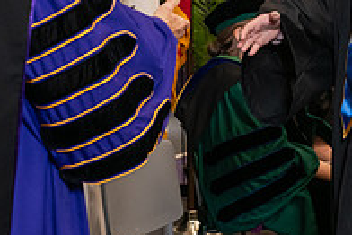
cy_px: -28
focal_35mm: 195
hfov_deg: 10.5
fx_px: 1908
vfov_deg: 7.0
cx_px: 241
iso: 1600
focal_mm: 66
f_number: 5
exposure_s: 1/125
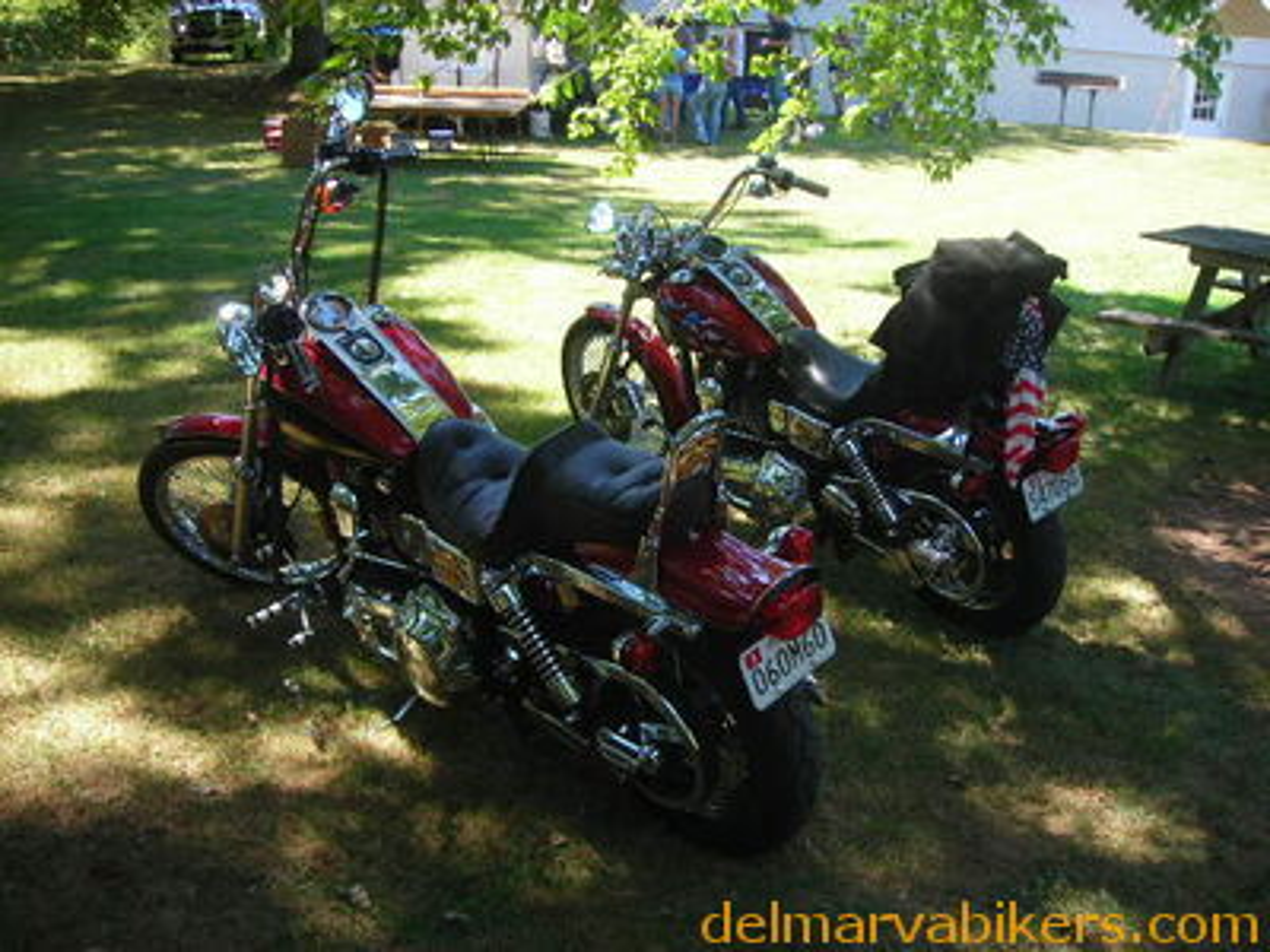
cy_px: 476
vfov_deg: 37.7
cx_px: 635
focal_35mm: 38
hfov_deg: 49.0
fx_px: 1394
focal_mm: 6.3
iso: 50
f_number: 3.2
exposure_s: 1/53.8
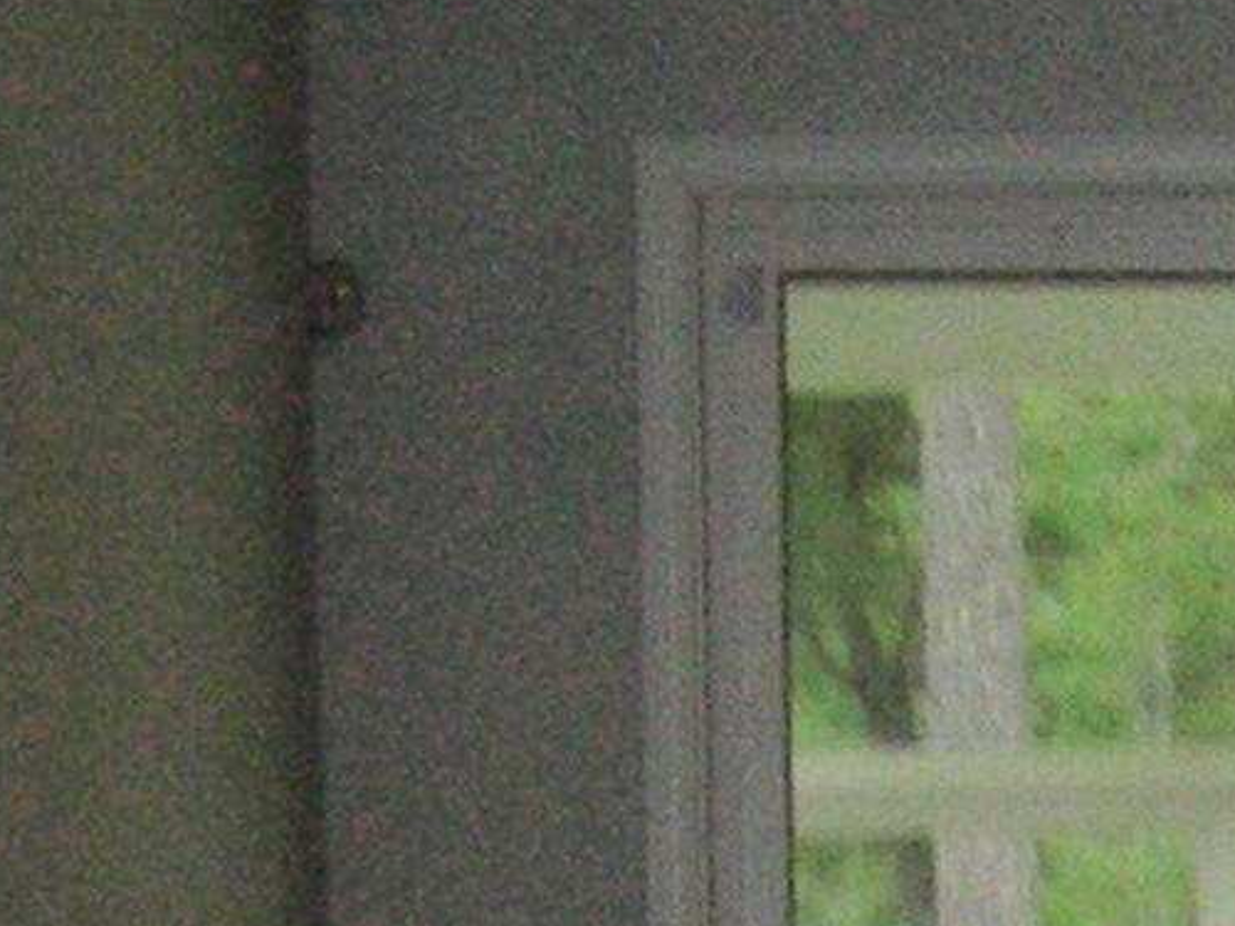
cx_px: 3478
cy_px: 2185
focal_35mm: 228
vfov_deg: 6.2
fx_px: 8134
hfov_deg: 7.7
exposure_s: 1/60.1
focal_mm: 6.3
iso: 104
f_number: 3.5
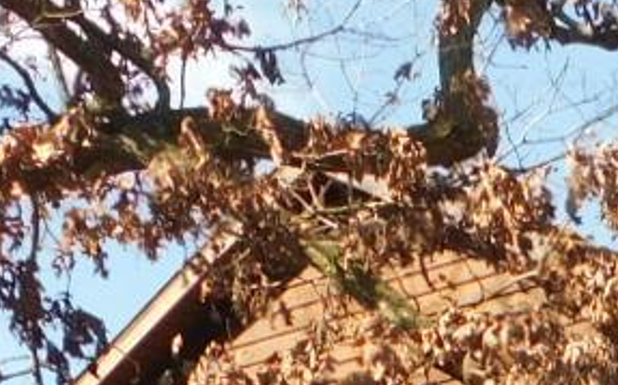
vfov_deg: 5.7
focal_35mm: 213
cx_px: 805
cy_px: 1189
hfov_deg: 9.7
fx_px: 3585
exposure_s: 1/400
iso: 125
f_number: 3.5
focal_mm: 6.3
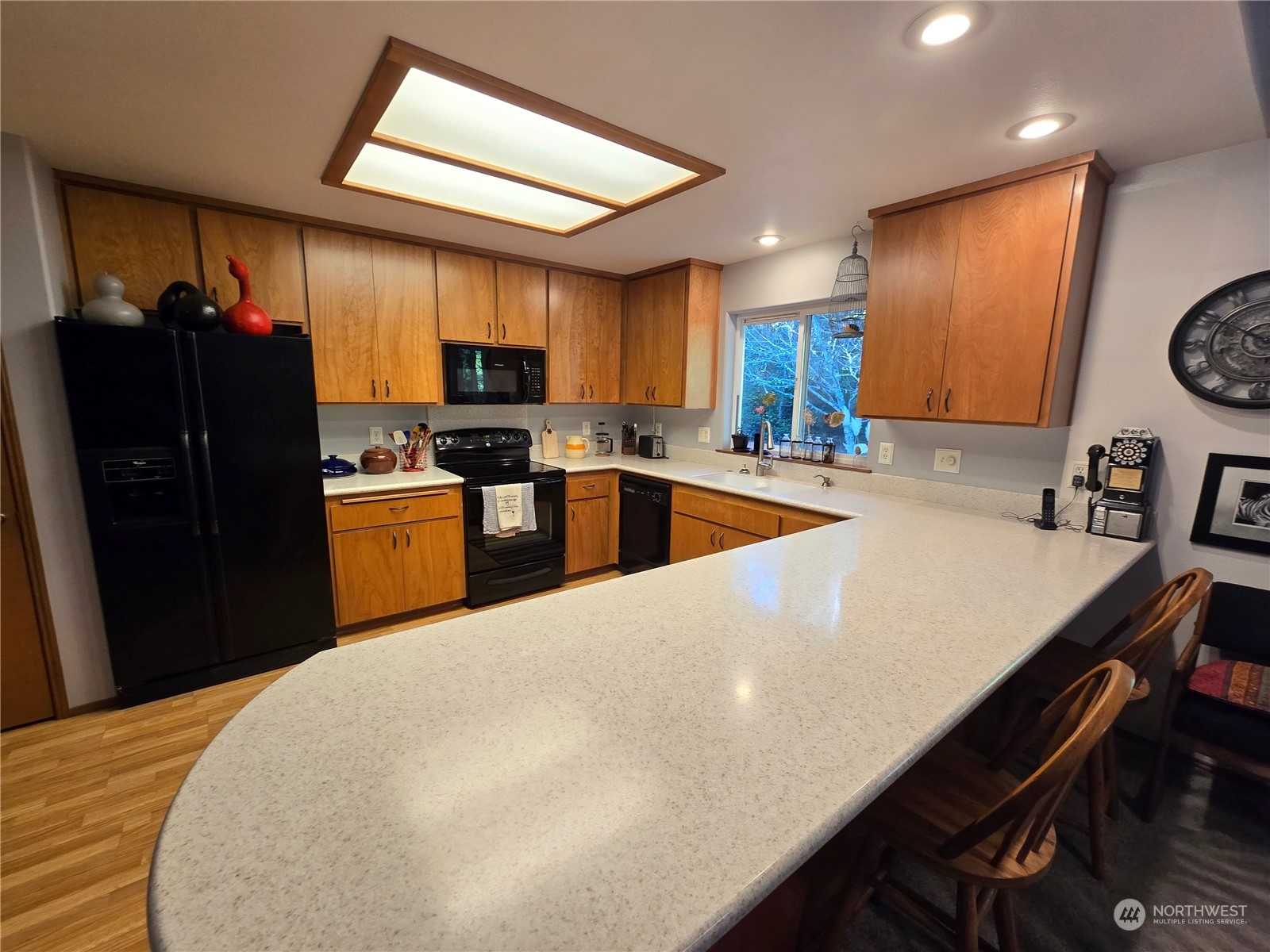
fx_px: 477
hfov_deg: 106.2
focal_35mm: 13
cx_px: 635
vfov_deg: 89.9
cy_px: 476
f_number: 2.2
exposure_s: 1/60
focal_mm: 2.2
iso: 125
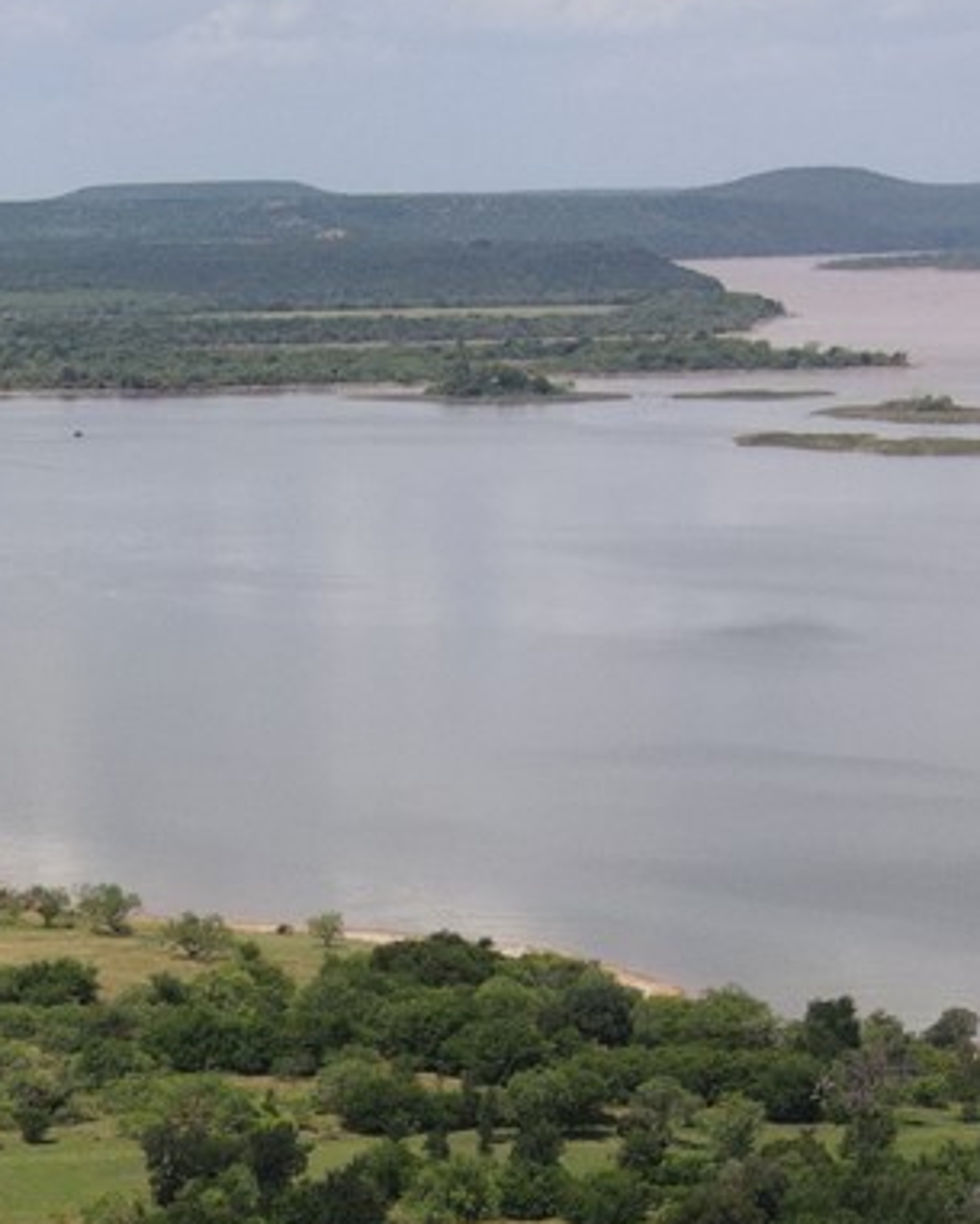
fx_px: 4566
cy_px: 1809
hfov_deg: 11.9
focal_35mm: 126
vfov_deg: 14.3
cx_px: -244
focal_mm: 4.5
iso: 100
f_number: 2.8
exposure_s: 1/800
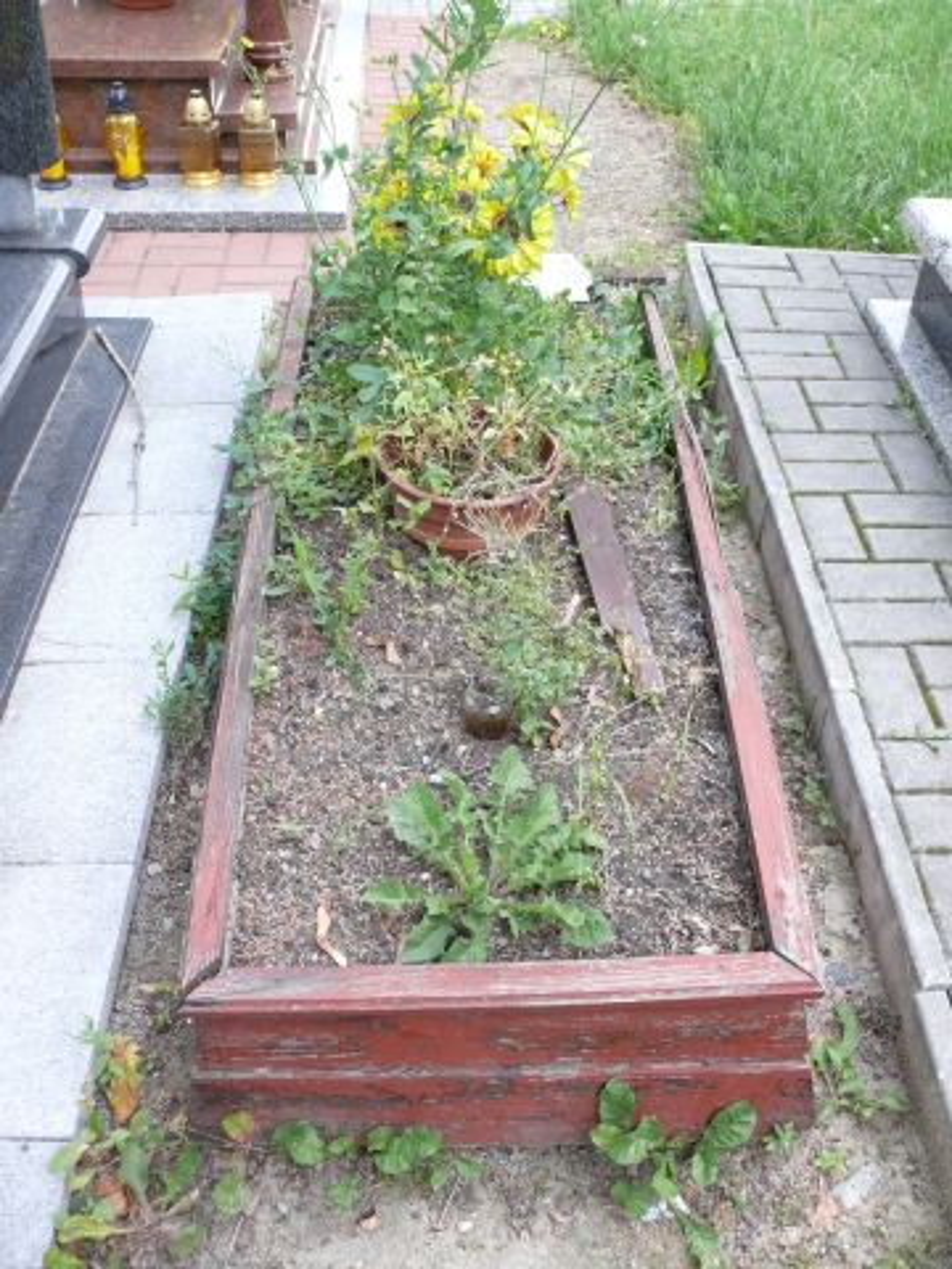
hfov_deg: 40.7
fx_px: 1283
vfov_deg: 52.6
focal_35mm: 35
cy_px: 634
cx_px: 476
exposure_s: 1/100
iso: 100
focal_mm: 7.4
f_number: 2.8
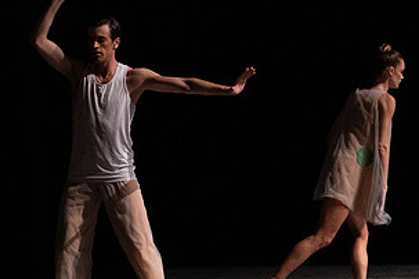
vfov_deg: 3.6
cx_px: 342
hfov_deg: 5.4
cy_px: 122
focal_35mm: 383
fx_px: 4457
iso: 16000
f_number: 6.3
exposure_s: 1/400
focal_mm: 200
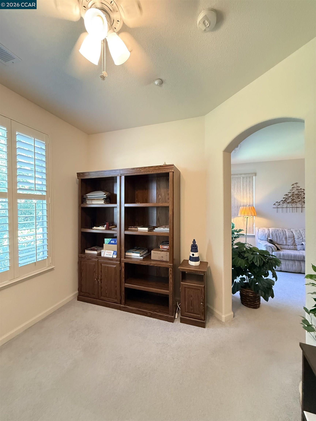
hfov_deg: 85.7
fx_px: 170
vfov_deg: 102.1
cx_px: 158
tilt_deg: -0.6
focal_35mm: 14
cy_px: 210
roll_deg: +0.2
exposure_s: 1/60
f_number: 2.2
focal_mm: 2.22
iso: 640
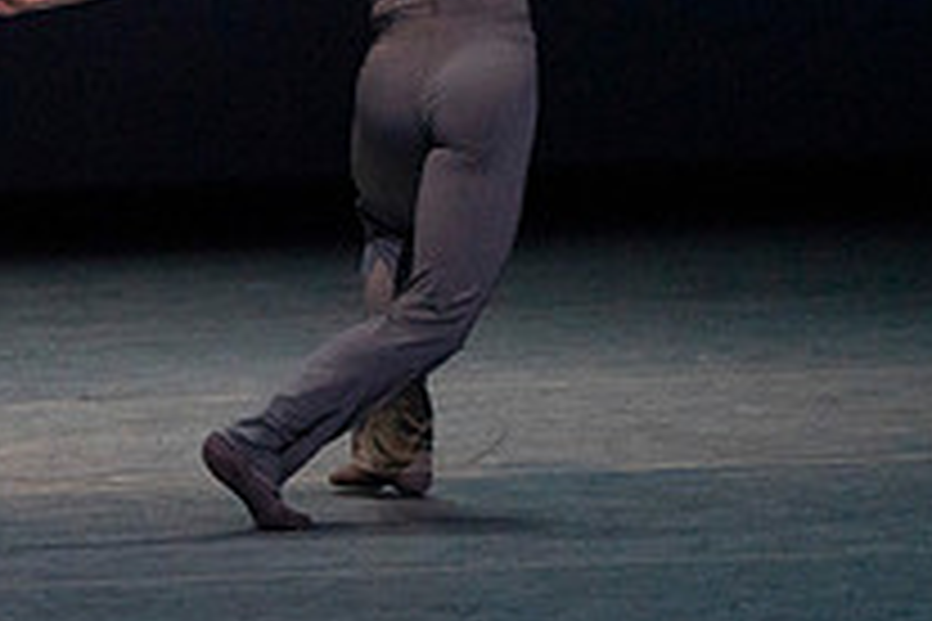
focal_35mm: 850
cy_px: -106
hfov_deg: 2.4
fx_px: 22004
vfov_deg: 1.6
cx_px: -338
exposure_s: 1/400
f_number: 6.3
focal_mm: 303
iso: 6400
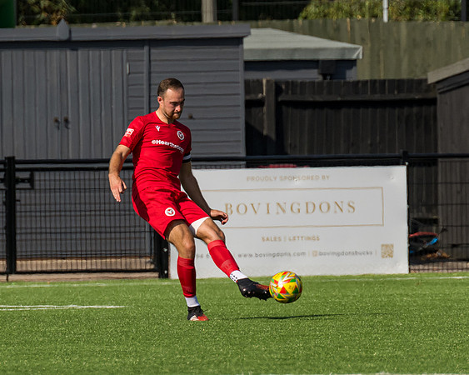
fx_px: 12288
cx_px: 272
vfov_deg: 1.7
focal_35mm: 886
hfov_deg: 2.2
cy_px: 187
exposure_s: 1/2500
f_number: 4.5
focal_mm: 270
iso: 200
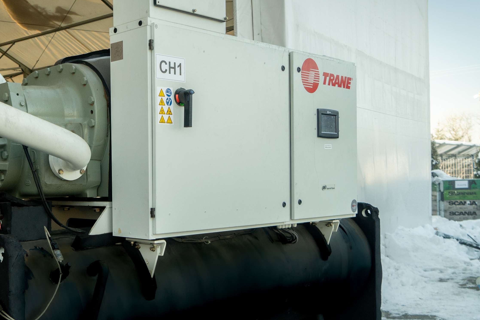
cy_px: 209
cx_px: 91
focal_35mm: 44
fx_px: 587
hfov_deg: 42.4
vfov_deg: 30.3
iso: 500
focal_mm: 24
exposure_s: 1/320
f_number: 4
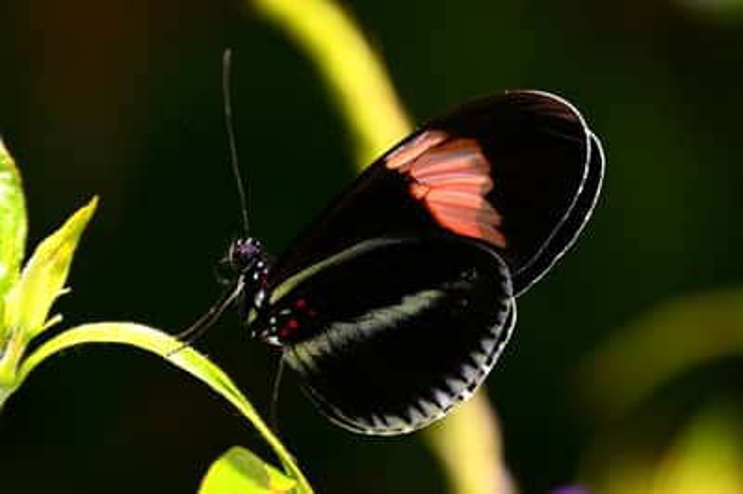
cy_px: 247
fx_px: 4124
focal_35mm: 200
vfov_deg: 6.9
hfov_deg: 10.3
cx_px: 372
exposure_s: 1/100
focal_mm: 200
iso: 800
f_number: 7.1
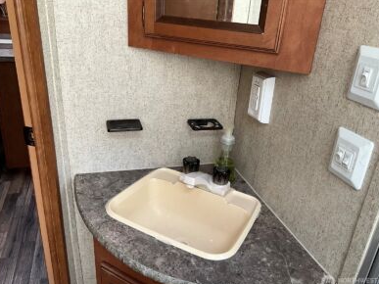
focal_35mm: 30
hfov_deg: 60.0
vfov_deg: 46.8
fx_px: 328
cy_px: 145
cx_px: 189
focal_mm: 3
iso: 64
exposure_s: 1/74
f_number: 1.8
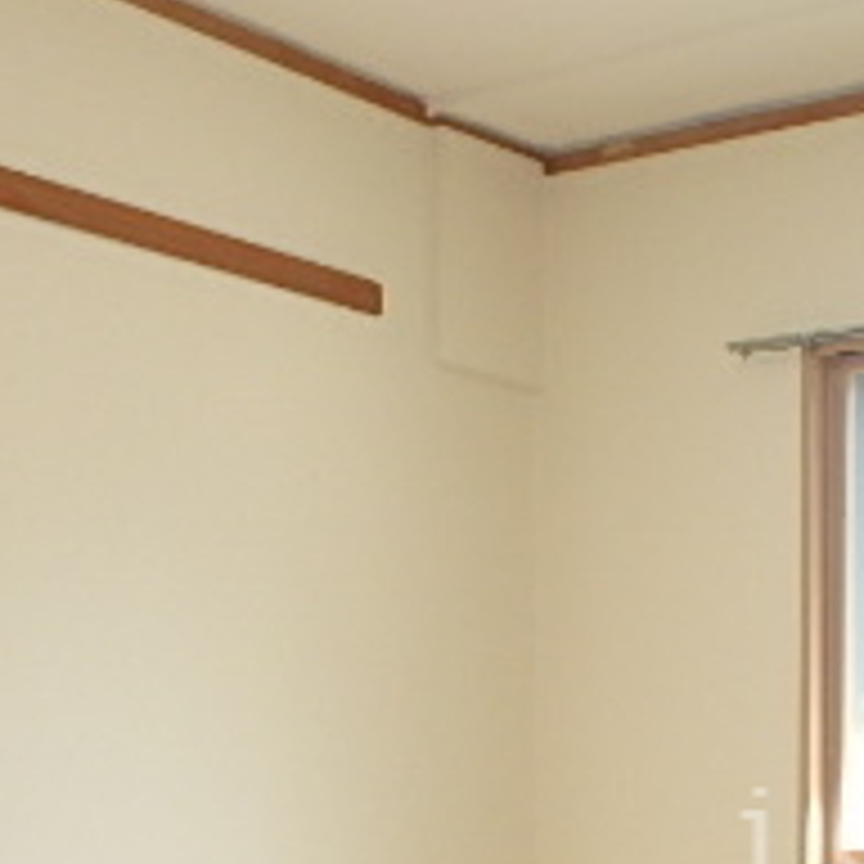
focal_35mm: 62
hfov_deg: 25.0
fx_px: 1751
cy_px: 842
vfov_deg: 26.4
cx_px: 1040
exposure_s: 1/60
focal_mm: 3.7
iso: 200
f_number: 3.5
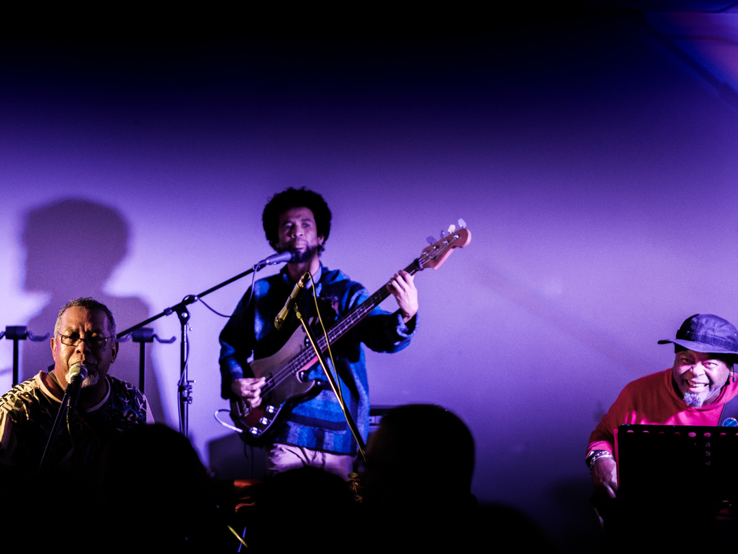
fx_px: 2473
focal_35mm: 116
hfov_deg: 17.0
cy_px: 351
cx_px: 394
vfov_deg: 12.8
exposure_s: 1/250
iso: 2500
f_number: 1.4
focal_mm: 56
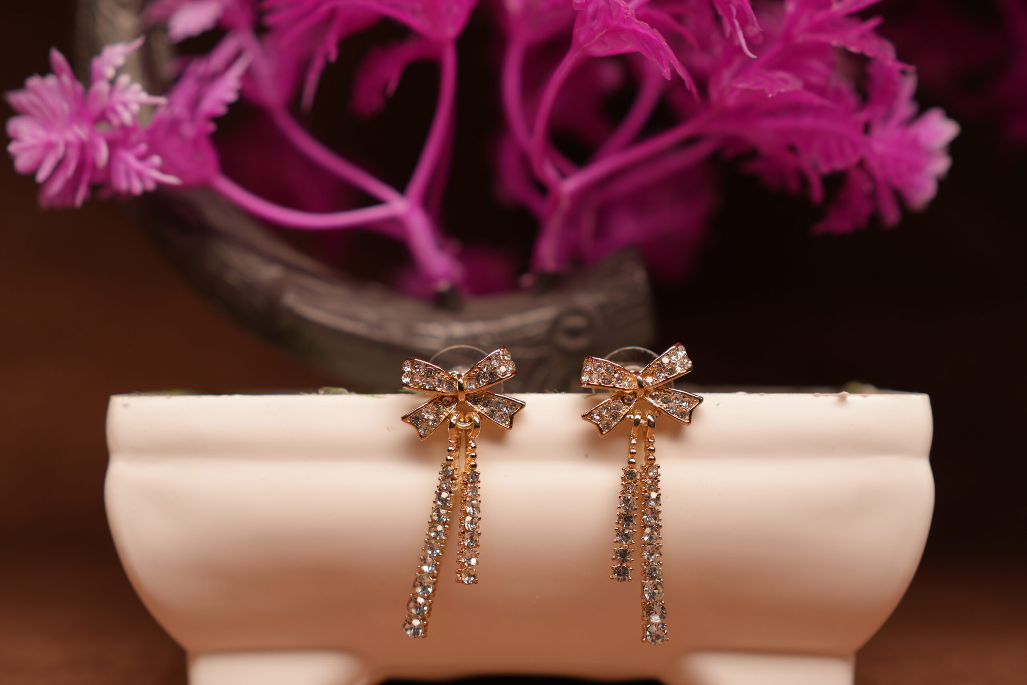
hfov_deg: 38.2
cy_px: 342
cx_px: 514
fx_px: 1483
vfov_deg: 26.0
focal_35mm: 52
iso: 100
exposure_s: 1/160
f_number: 2.8
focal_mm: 35
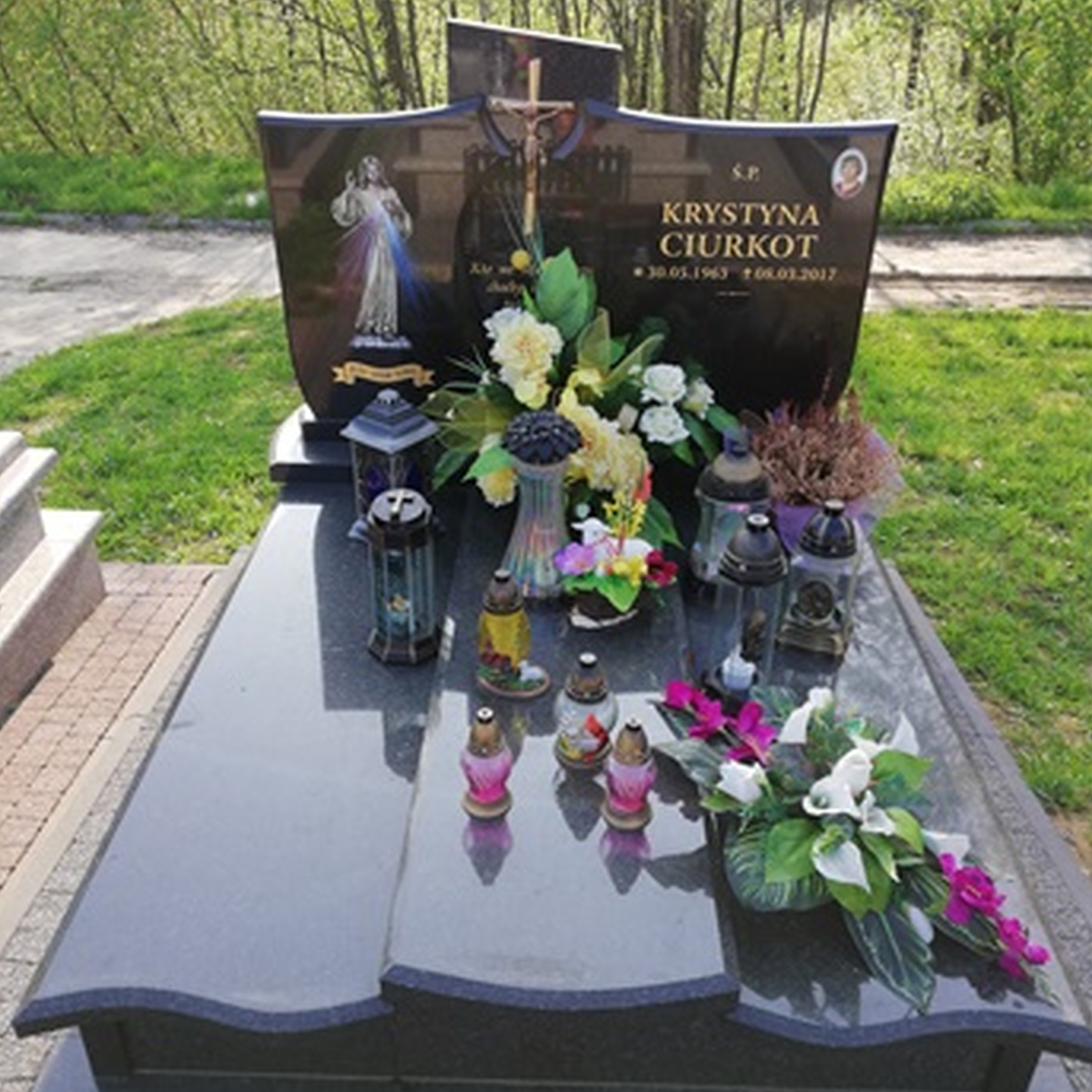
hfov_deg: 51.1
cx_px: 546
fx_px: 1142
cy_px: 563
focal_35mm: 32
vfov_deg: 51.1
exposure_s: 1/273
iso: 50
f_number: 2.2
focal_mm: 3.81
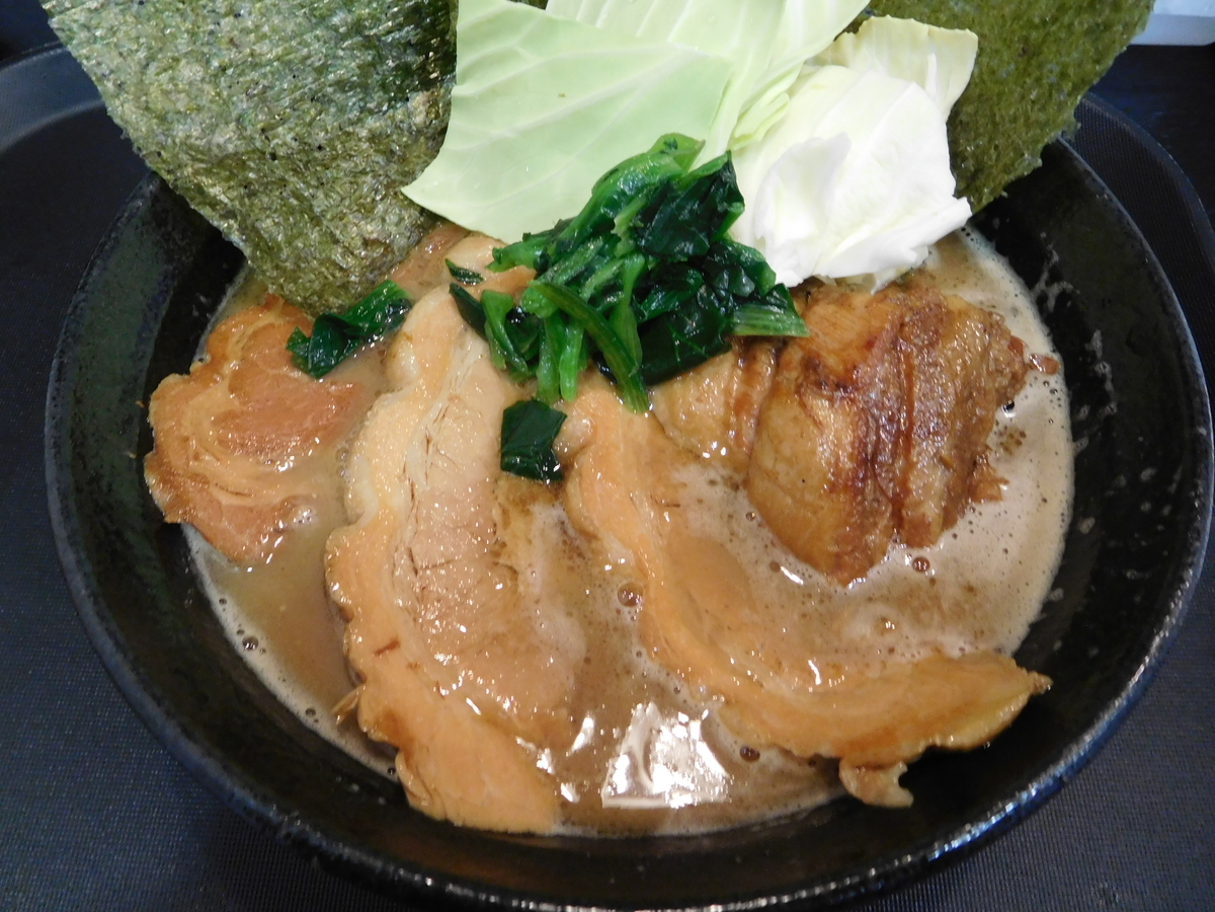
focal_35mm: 25
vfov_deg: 54.9
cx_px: 608
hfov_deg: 69.4
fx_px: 877
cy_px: 456
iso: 400
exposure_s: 1/15
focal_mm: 4.5
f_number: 3.4
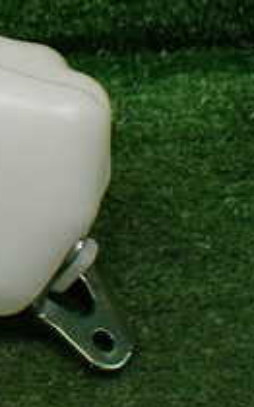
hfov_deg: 12.7
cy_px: 79
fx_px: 1009
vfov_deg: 22.5
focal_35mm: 91
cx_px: -238
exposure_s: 1/125
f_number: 2.3
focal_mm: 5.4
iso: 250
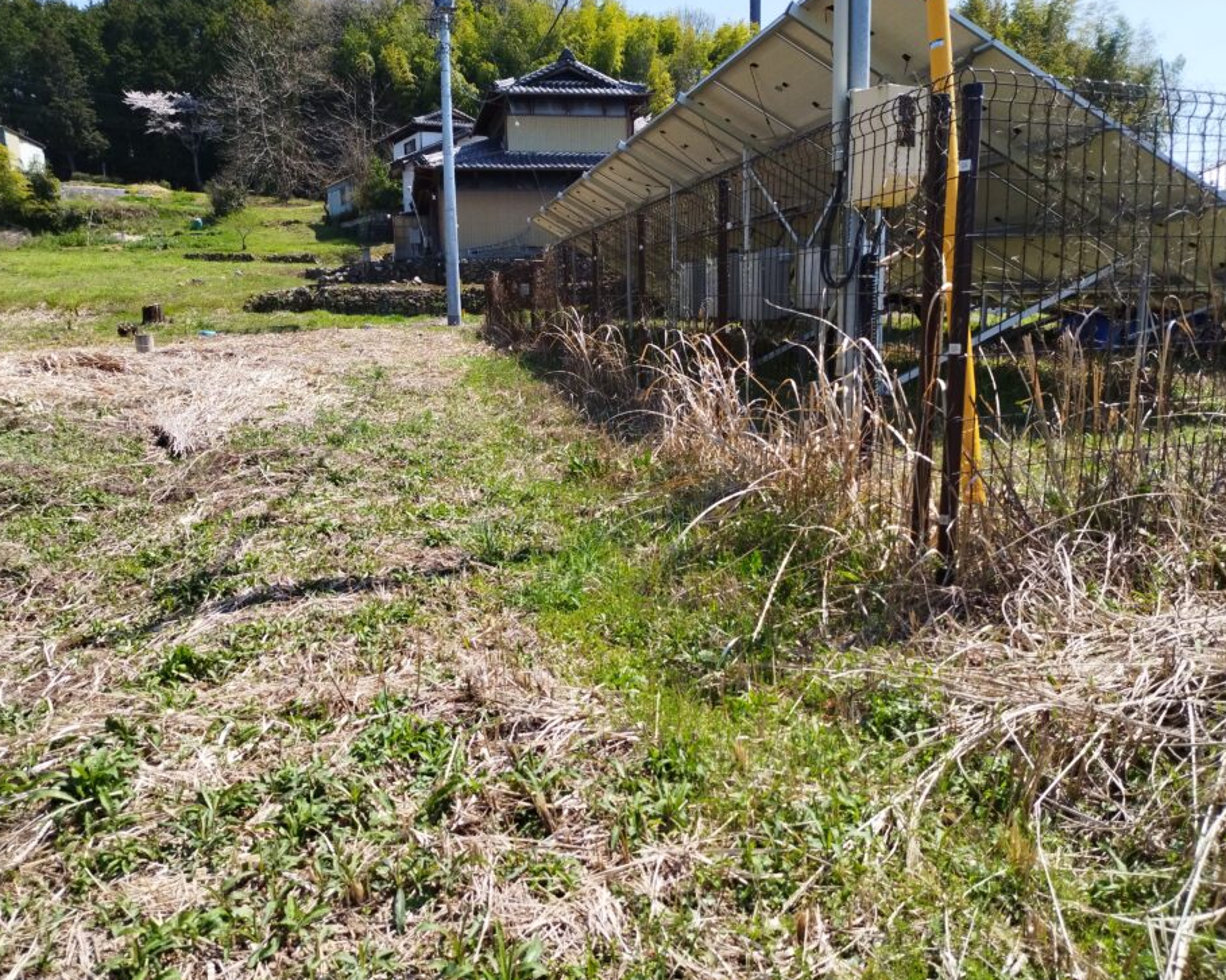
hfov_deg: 60.4
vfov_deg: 50.0
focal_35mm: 29
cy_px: 491
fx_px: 1052
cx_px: 575
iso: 50
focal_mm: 4.7
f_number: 1.79
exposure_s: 1/2456
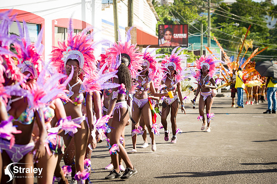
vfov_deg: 15.2
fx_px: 692
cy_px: 92
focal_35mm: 90
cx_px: 138
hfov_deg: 22.6
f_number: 5.6
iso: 100
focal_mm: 90
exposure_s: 1/200
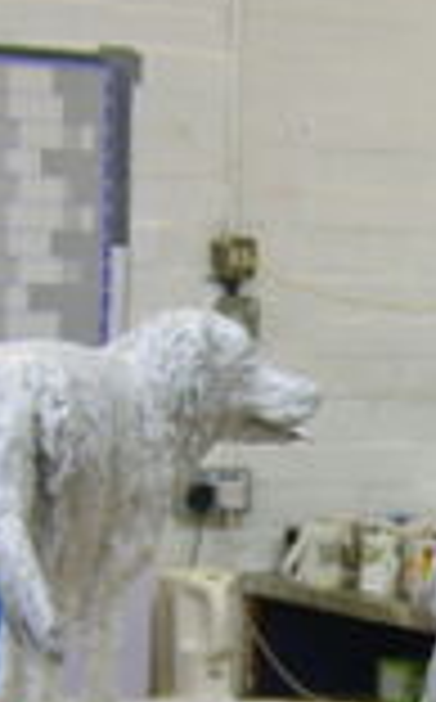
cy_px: 621
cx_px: 440
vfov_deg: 13.4
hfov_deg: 8.4
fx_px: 2958
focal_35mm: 155
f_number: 2.8
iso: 50
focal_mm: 7.8
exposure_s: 1/20
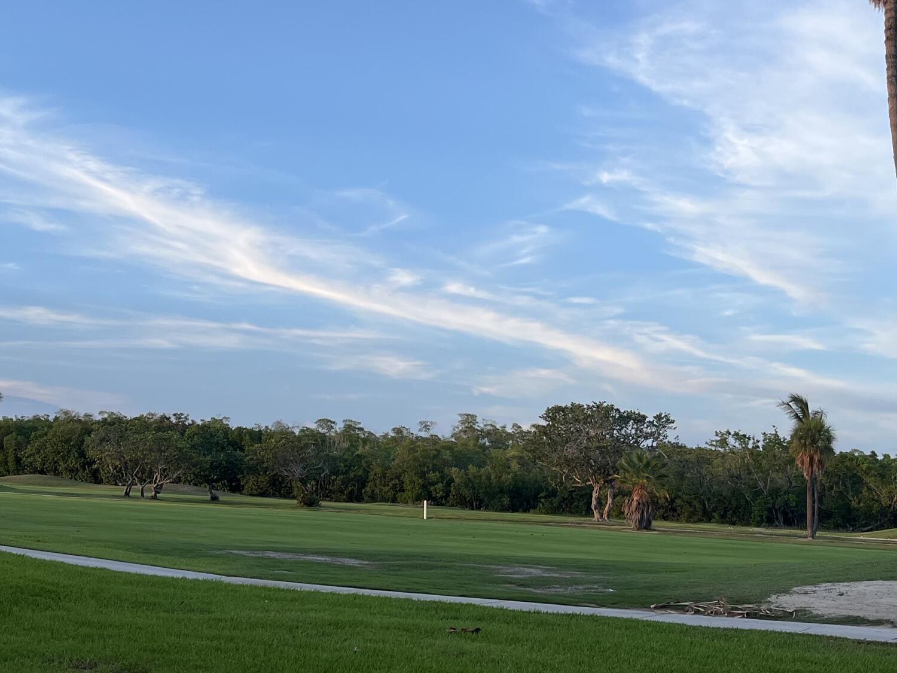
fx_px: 1347
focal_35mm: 52
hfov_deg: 36.8
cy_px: 228
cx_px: 443
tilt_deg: +10.1
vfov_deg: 27.9
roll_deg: -2.9
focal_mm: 5.1
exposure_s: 1/668
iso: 50
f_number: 1.6
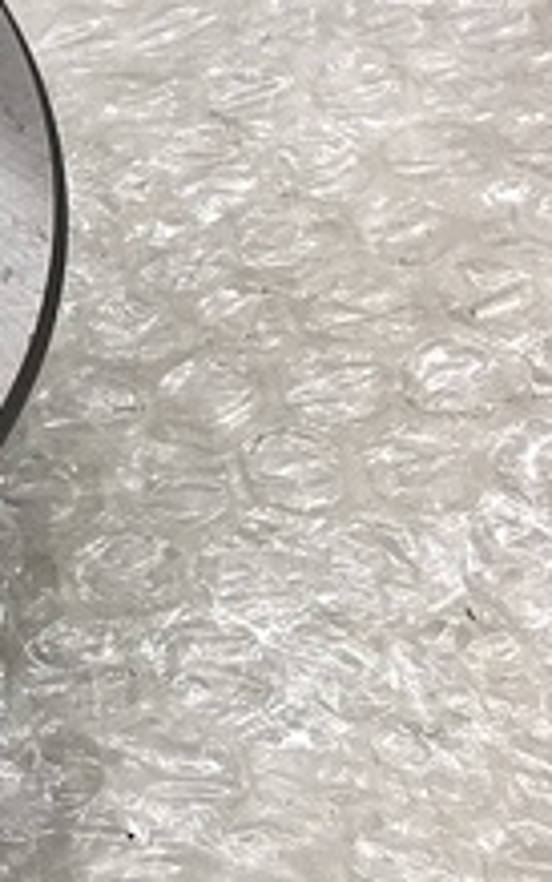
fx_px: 2165
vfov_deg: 22.9
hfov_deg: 12.3
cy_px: 250
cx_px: -649
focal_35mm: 90
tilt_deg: -48.8
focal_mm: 4.15
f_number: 2.2
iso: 40
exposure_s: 1/120
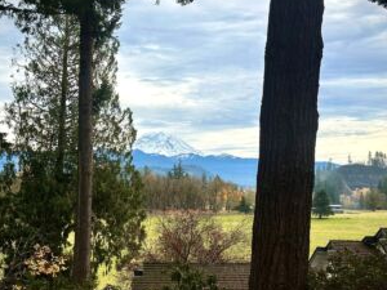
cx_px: 192
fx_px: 716
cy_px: 179
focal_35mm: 64
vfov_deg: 22.9
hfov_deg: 30.3
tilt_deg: +1.0
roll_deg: -0.3
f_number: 1.78
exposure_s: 1/3876
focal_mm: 6.86
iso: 64
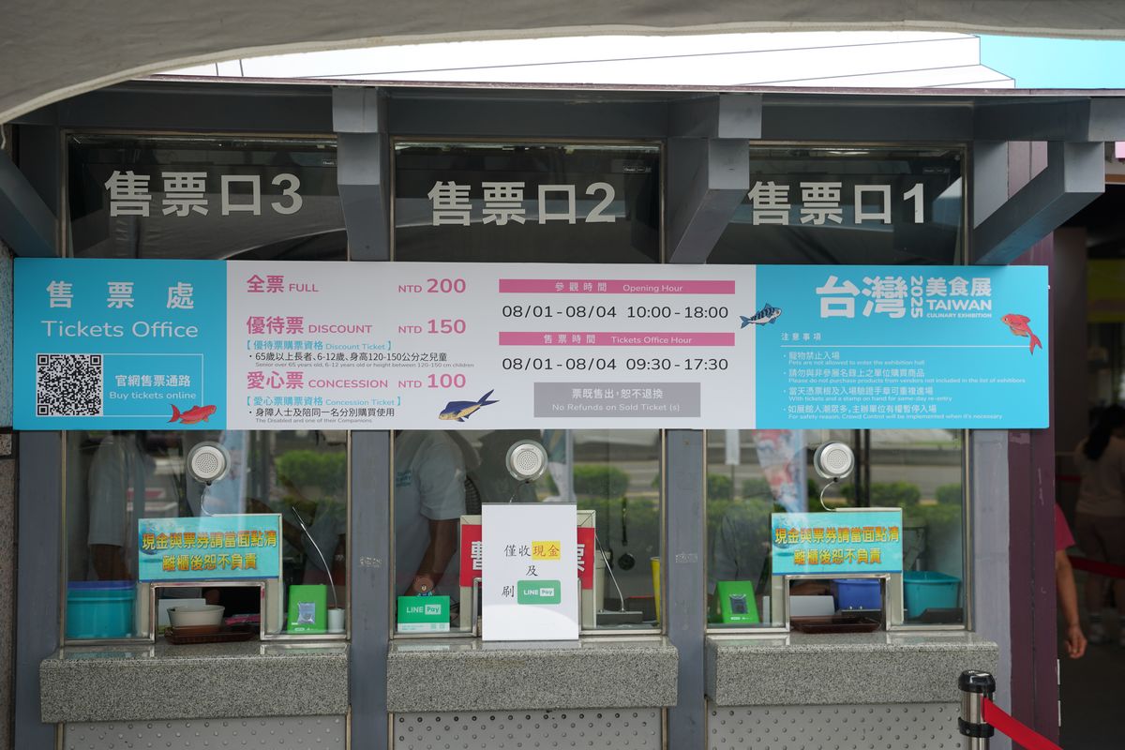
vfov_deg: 28.1
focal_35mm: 48
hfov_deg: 41.1
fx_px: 1500
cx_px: 562
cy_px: 375
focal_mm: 48
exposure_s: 1/80
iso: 100
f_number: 4.5
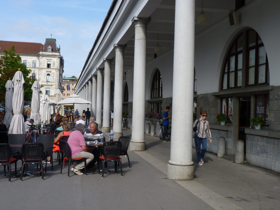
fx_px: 372
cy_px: 105
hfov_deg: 41.2
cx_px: 140
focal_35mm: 46
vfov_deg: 31.5
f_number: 5.6
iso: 80
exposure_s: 1/250
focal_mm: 8.2
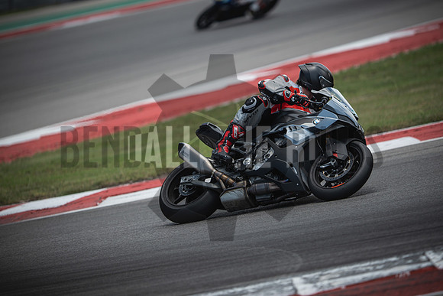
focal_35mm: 300
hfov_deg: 6.9
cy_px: 148
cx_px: 222
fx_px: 3692
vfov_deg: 4.6
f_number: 2
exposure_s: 1/2000
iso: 160
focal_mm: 200
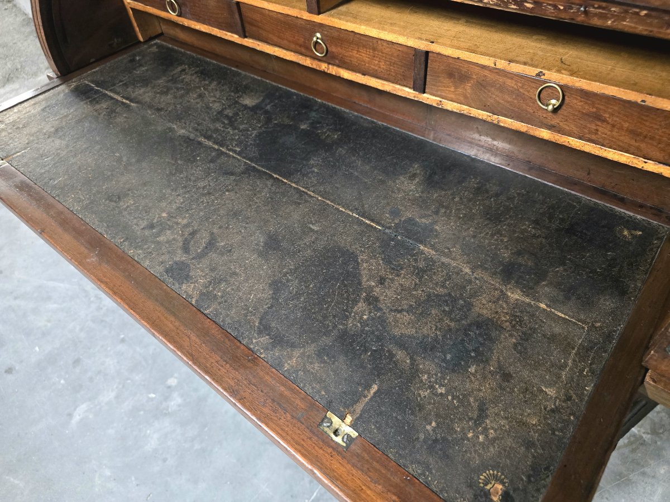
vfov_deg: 58.9
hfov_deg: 73.9
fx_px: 445
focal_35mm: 23
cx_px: 335
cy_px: 251
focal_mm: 6.3
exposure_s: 1/16.7
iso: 1600
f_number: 1.7
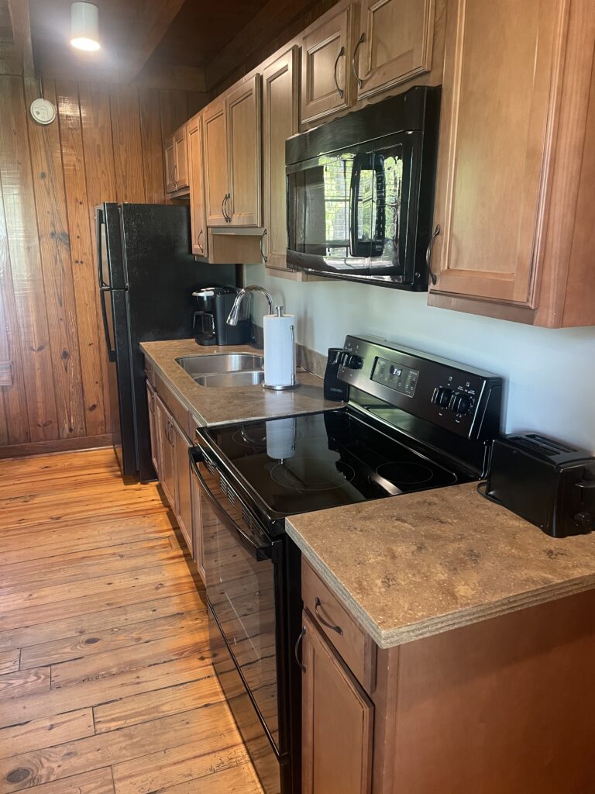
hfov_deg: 53.1
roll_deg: -0.4
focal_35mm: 26
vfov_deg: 67.3
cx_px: 298
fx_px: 596
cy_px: 397
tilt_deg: -13.7
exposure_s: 1/40
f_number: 1.6
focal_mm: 4.2
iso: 400
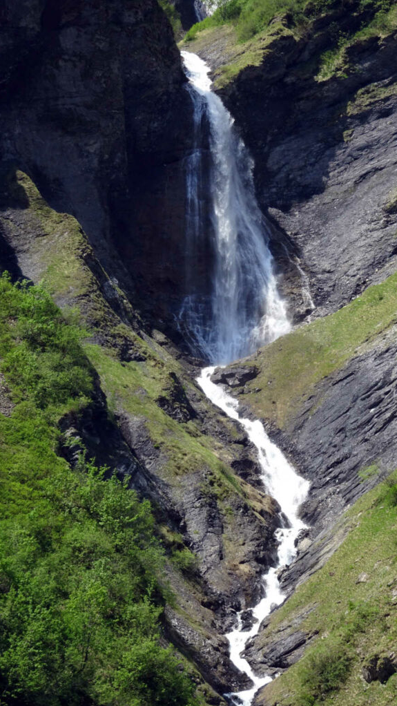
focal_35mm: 143
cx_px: 261
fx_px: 2676
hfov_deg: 8.5
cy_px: 353
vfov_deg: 15.0
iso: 80
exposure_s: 1/250
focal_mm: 22.38
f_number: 5.6
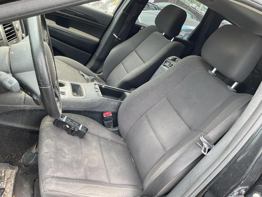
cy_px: 98
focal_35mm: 29
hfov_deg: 61.7
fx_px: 219
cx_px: 131
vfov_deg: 48.2
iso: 25
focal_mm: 3
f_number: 1.8
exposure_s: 1/120
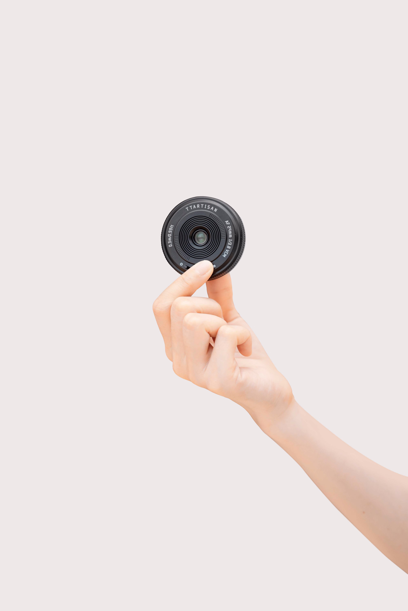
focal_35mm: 50
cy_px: 306
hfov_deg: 27.0
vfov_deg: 39.6
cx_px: 204
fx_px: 850
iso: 640
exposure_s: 1/2500
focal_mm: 50
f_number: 1.8
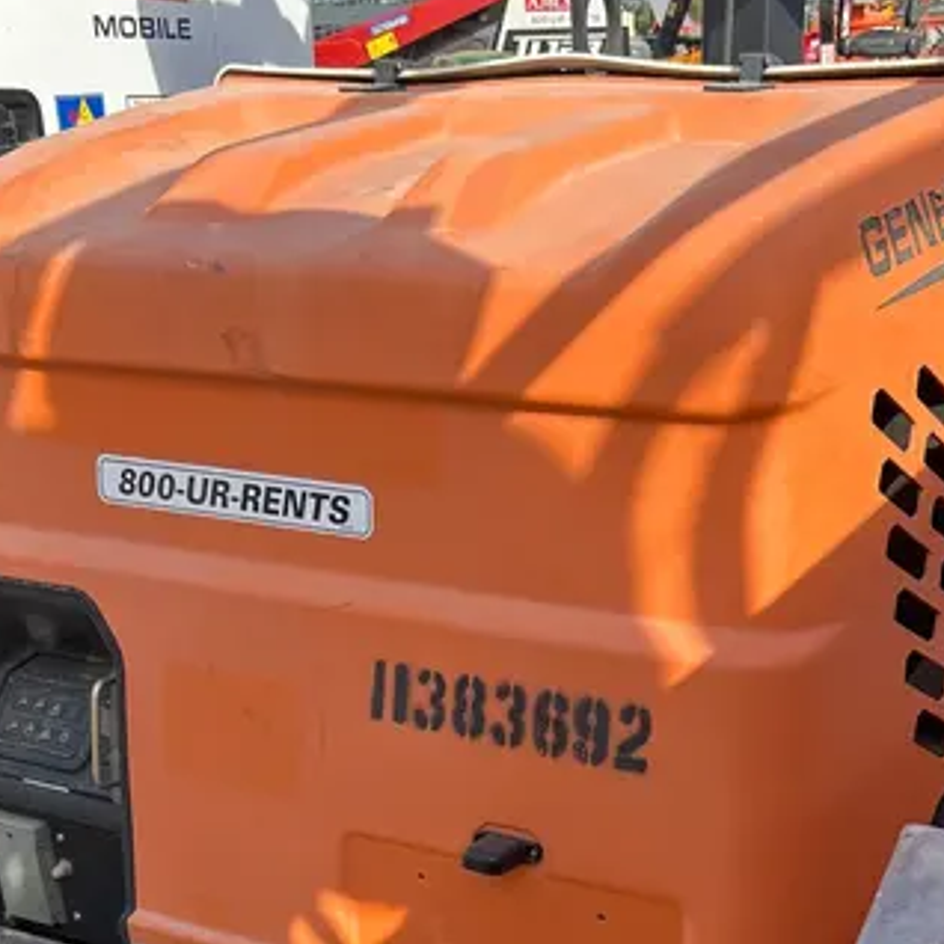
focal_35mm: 53
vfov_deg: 30.6
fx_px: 1635
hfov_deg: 32.2
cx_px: 534
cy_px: 871
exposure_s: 1/1311
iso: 50
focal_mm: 5.7
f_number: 1.5
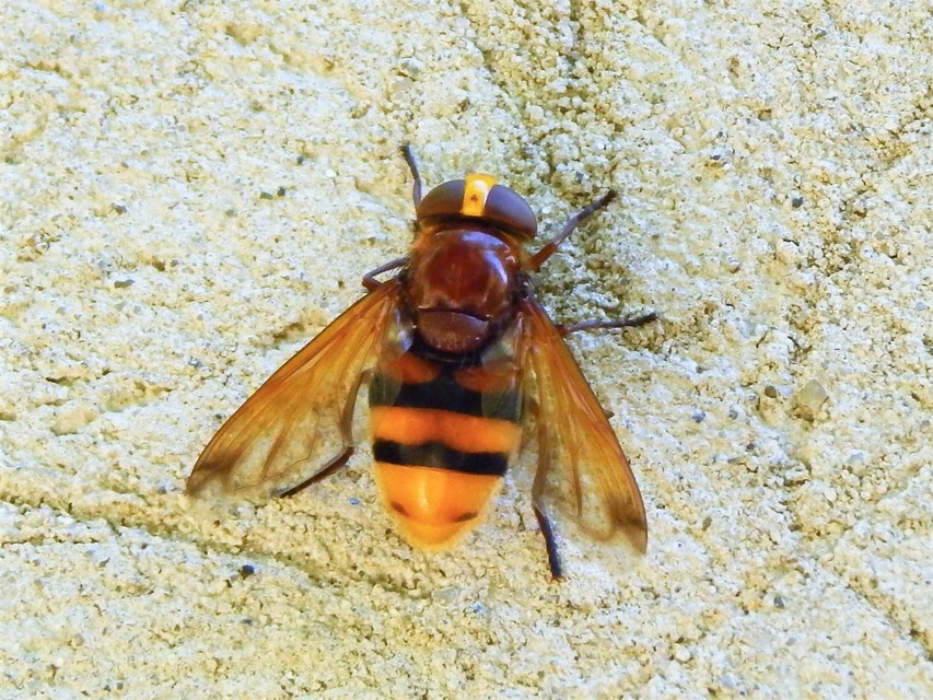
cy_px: 350
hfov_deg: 6.3
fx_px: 8491
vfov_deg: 4.7
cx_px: 466
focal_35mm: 315
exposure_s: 1/60
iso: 320
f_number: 5.7
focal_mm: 56.5
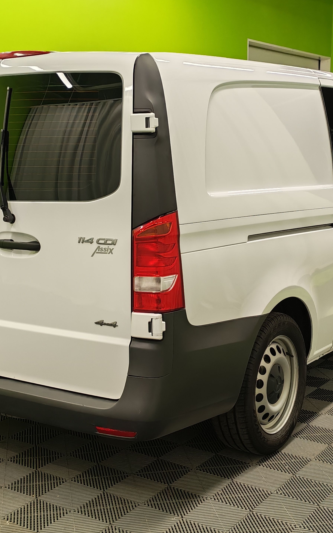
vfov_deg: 38.2
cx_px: 158
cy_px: 271
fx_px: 770
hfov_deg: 24.4
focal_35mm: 53
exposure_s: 1/100
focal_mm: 6.12
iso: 542
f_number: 1.9
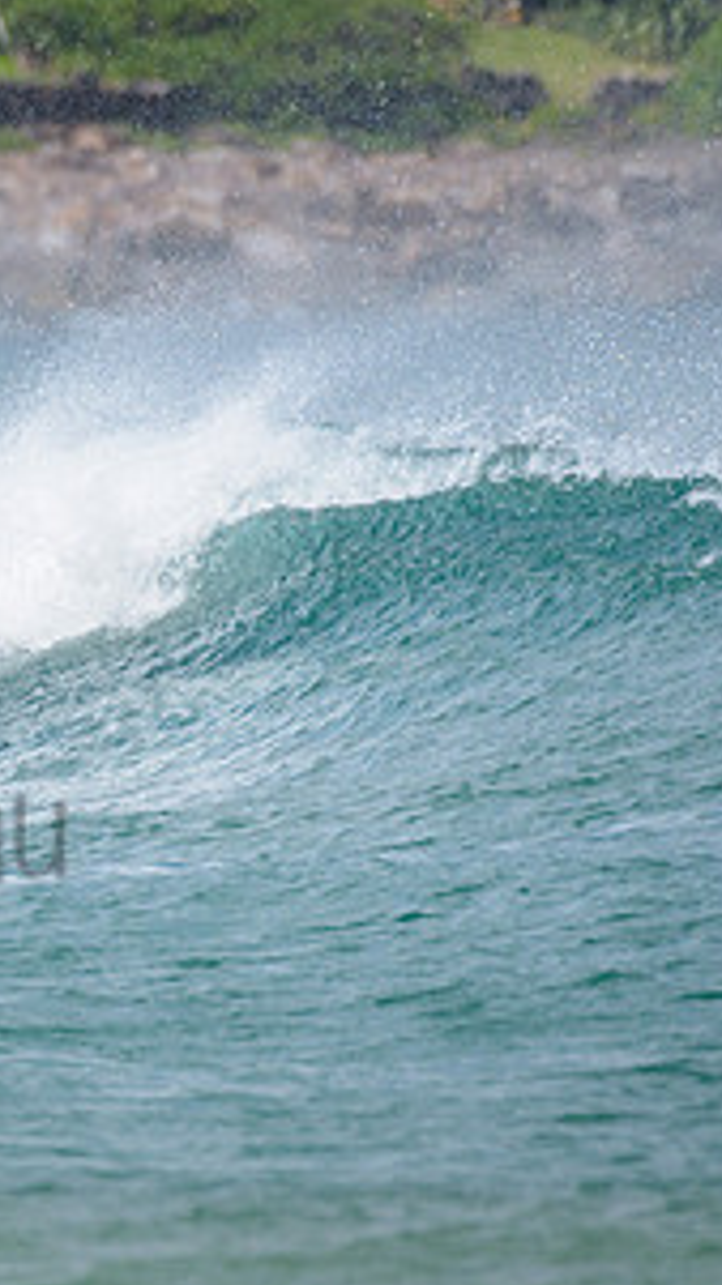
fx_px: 42126
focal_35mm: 1236
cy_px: 593
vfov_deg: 1.7
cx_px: -649
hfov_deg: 1.0
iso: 180
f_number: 5.6
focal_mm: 500
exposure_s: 1/2000
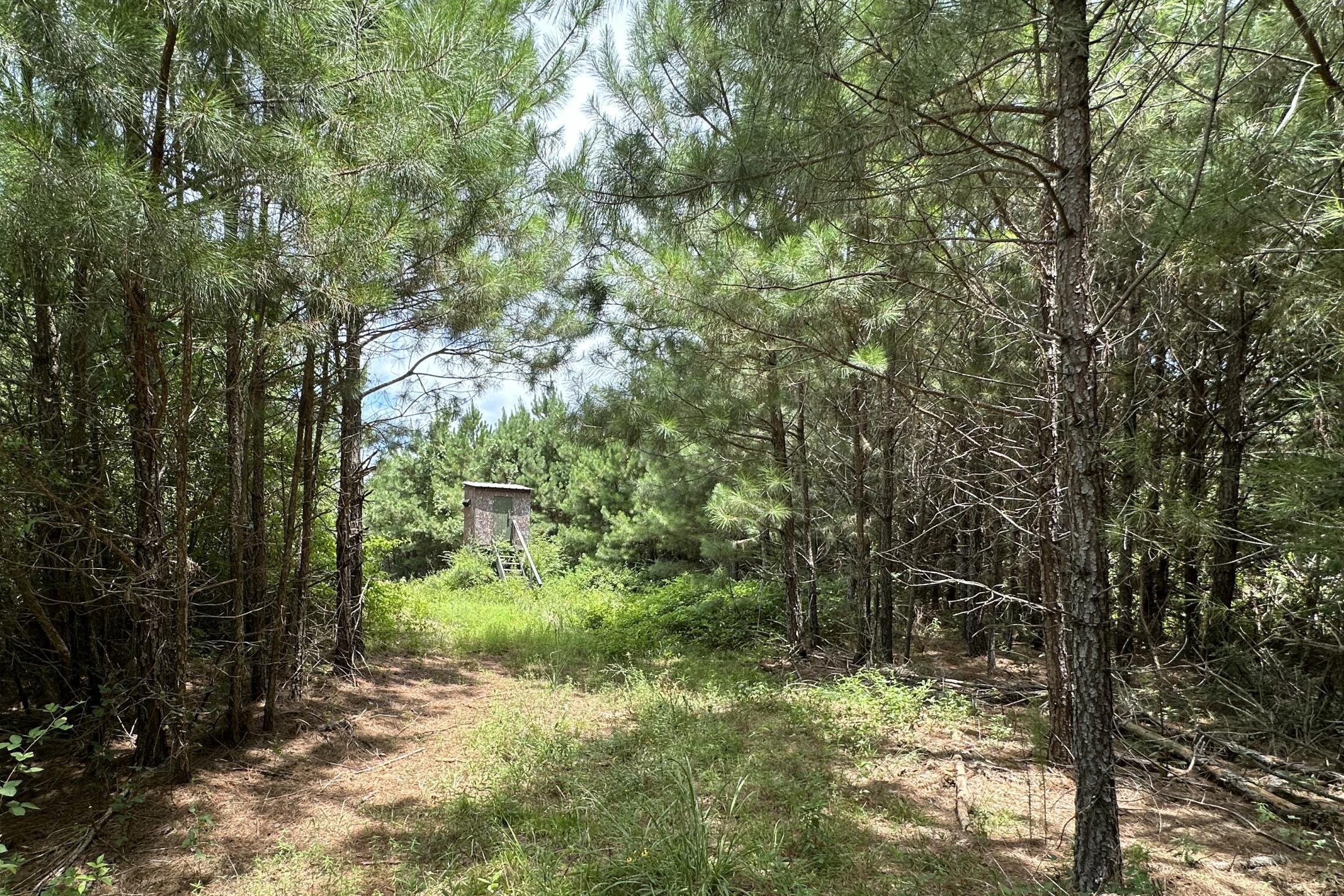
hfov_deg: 86.2
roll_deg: -0.5
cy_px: 572
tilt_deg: -1.5
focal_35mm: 19
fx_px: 709
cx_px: 565
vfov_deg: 63.4
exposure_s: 1/361
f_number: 2.2
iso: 40
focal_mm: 2.22
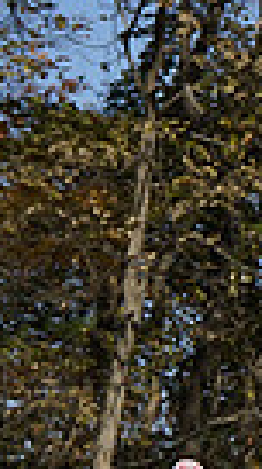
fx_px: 3885
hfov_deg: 3.7
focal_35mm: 313
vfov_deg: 6.9
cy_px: 533
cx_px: 814
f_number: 8
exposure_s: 1/2500
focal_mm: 70
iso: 800
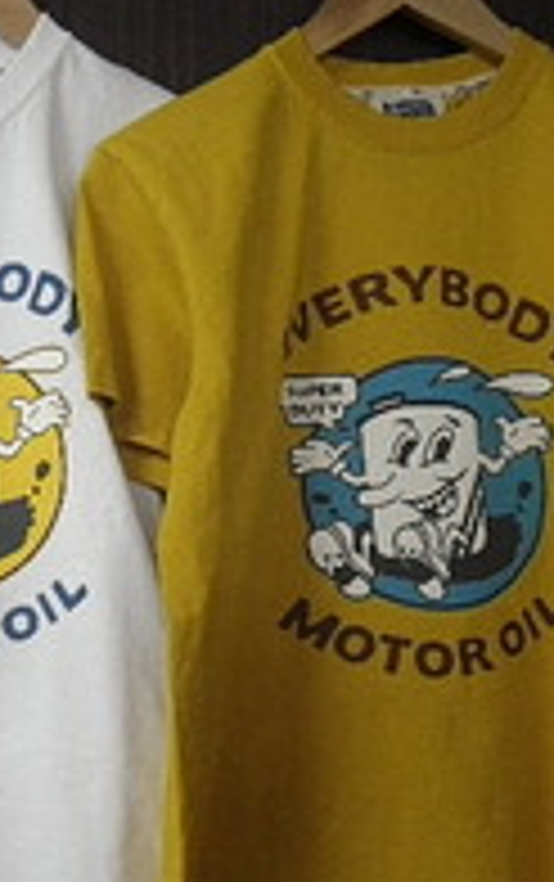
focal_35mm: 53
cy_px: 569
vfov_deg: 37.8
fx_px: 1277
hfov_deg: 22.7
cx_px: -90
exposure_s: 1/50
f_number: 3.5
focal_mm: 5
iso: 500
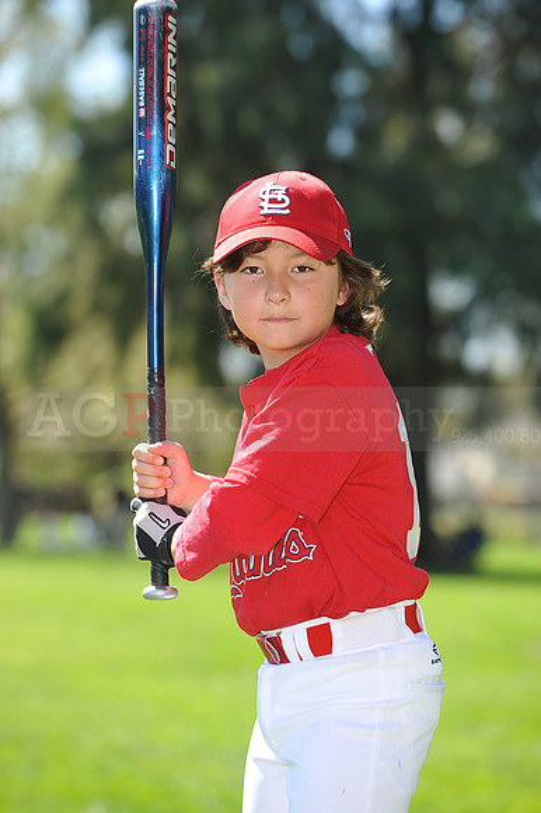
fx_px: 3724
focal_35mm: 165
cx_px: 270
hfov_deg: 8.3
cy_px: 406
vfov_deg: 12.5
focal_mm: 165
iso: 200
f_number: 5.6
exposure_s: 1/320
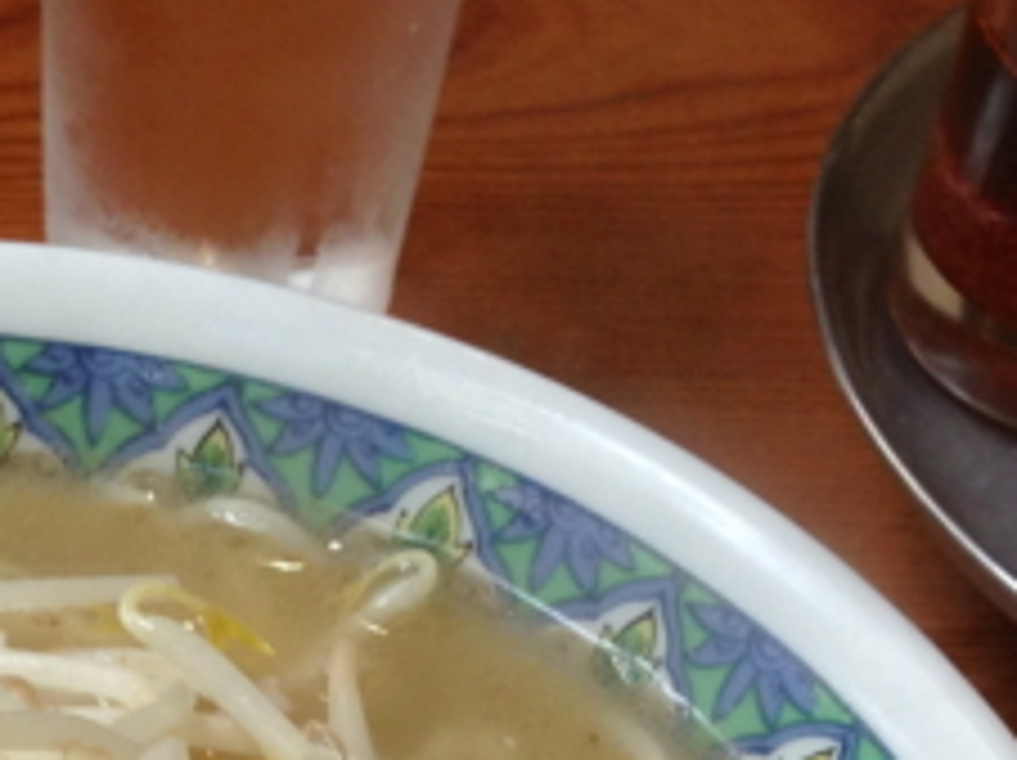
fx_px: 3434
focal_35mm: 117
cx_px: 27
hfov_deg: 16.5
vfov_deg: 11.9
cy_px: 1255
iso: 64
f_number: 2.4
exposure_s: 1/60
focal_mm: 4.13
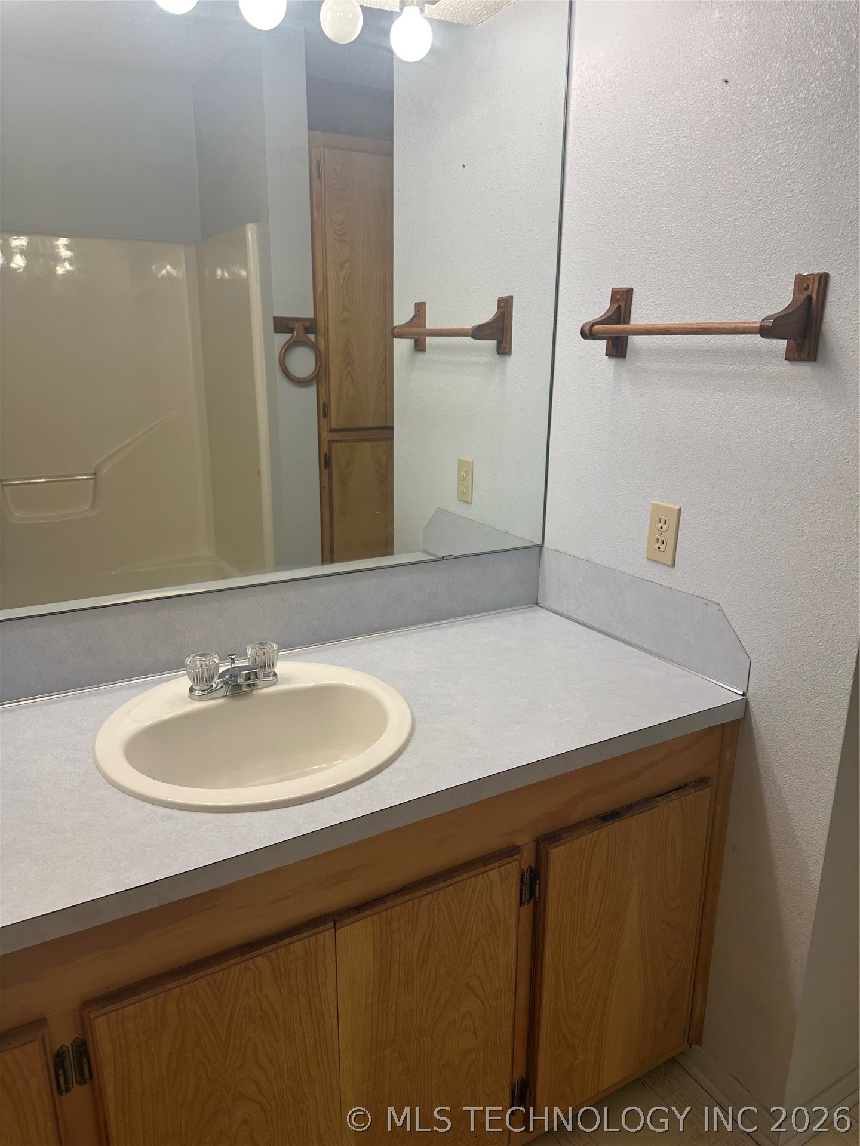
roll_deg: -0.8
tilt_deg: -15.2
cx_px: 430
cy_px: 573
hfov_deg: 56.8
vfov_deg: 71.6
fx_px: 795
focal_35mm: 24
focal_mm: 6.86
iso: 80
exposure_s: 1/120
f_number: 1.78
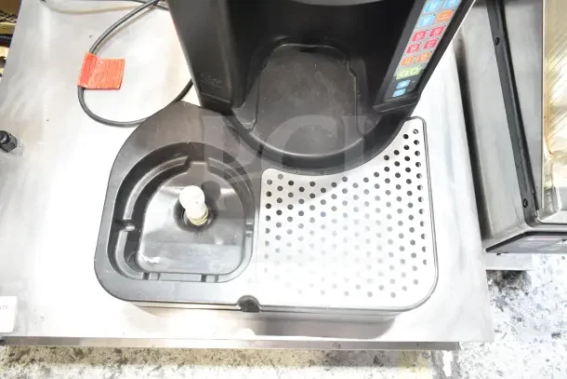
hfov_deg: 67.4
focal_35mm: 27
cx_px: 284
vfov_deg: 48.0
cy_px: 190
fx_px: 425
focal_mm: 18
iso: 1000
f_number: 3.5
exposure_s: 1/30
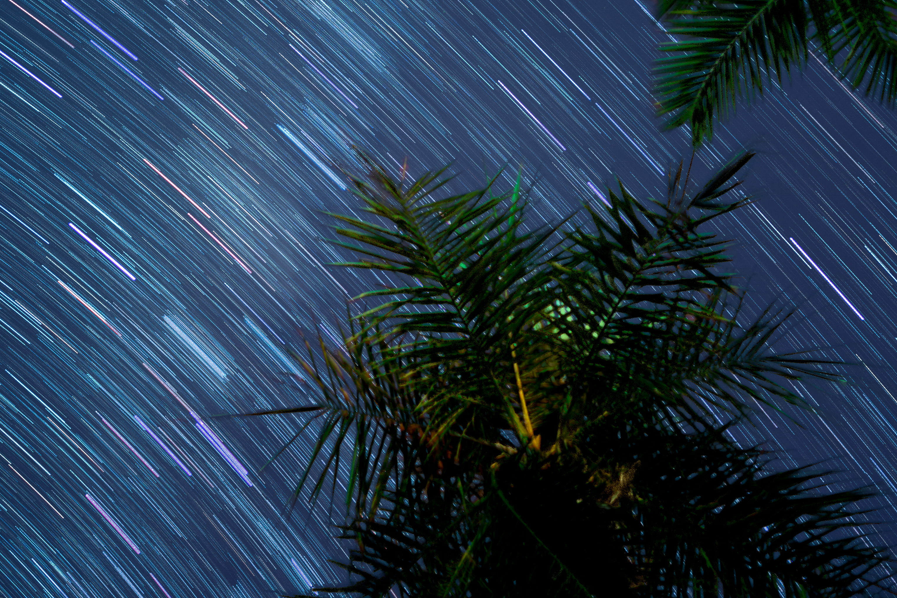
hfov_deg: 40.3
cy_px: 176
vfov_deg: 27.3
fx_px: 1221
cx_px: 388
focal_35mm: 49
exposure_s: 25
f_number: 2
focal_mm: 25
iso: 100
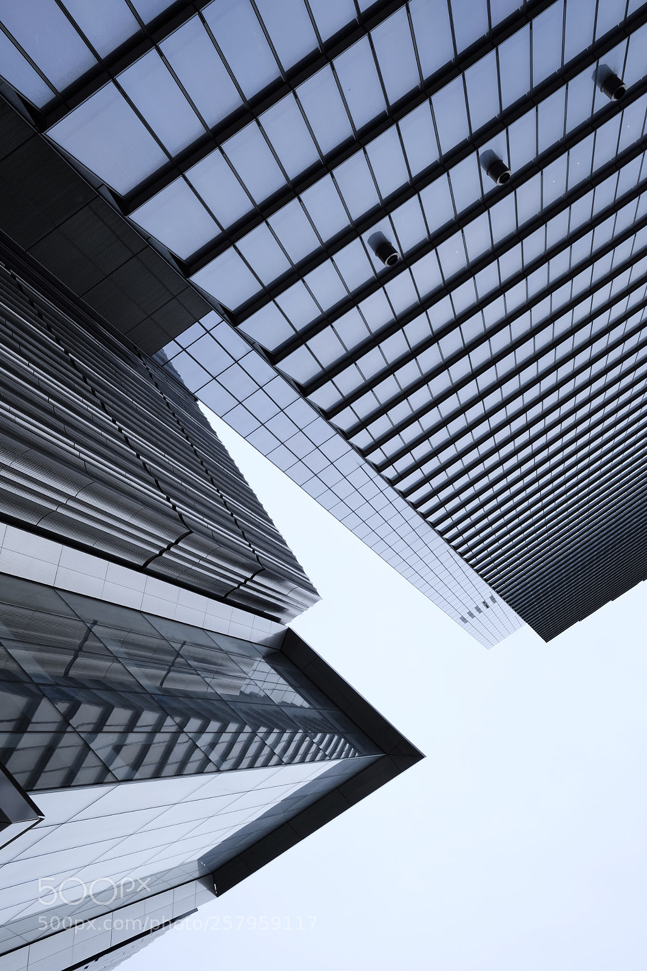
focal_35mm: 35
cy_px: 486
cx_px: 324
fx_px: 944
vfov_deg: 54.4
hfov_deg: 37.8
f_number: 7.1
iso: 200
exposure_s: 1/500
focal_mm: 23
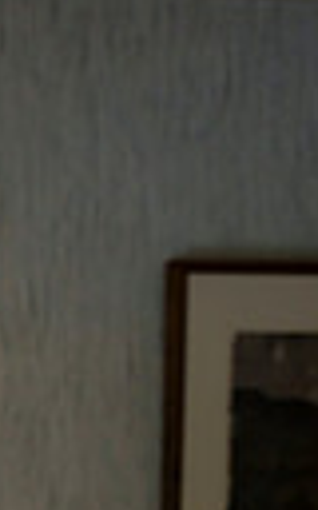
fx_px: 2232
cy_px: 729
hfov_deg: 7.9
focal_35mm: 161
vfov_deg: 12.5
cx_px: -195
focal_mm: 45
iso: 800
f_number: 2.8
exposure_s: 1/500
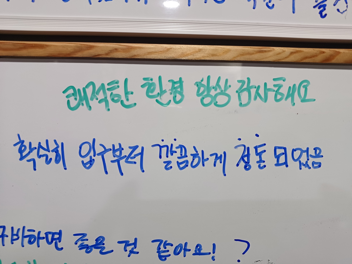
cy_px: 132
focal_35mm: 23
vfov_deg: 58.9
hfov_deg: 73.9
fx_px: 234
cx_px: 176
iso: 250
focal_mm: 5.06
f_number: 1.8
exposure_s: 1/24
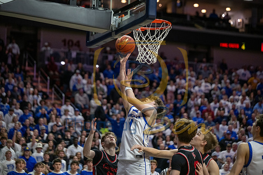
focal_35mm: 104
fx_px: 760
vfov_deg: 13.2
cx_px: 132
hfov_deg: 19.6
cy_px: 88
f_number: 2.8
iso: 2500
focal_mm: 104
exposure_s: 1/1250
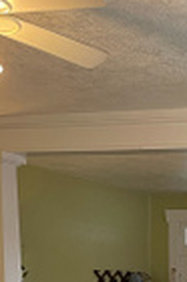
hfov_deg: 14.0
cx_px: 259
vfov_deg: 20.0
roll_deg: -1.4
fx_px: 726
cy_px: 377
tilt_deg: -7.5
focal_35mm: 93
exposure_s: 1/60
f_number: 1.6
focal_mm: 4.2
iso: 125
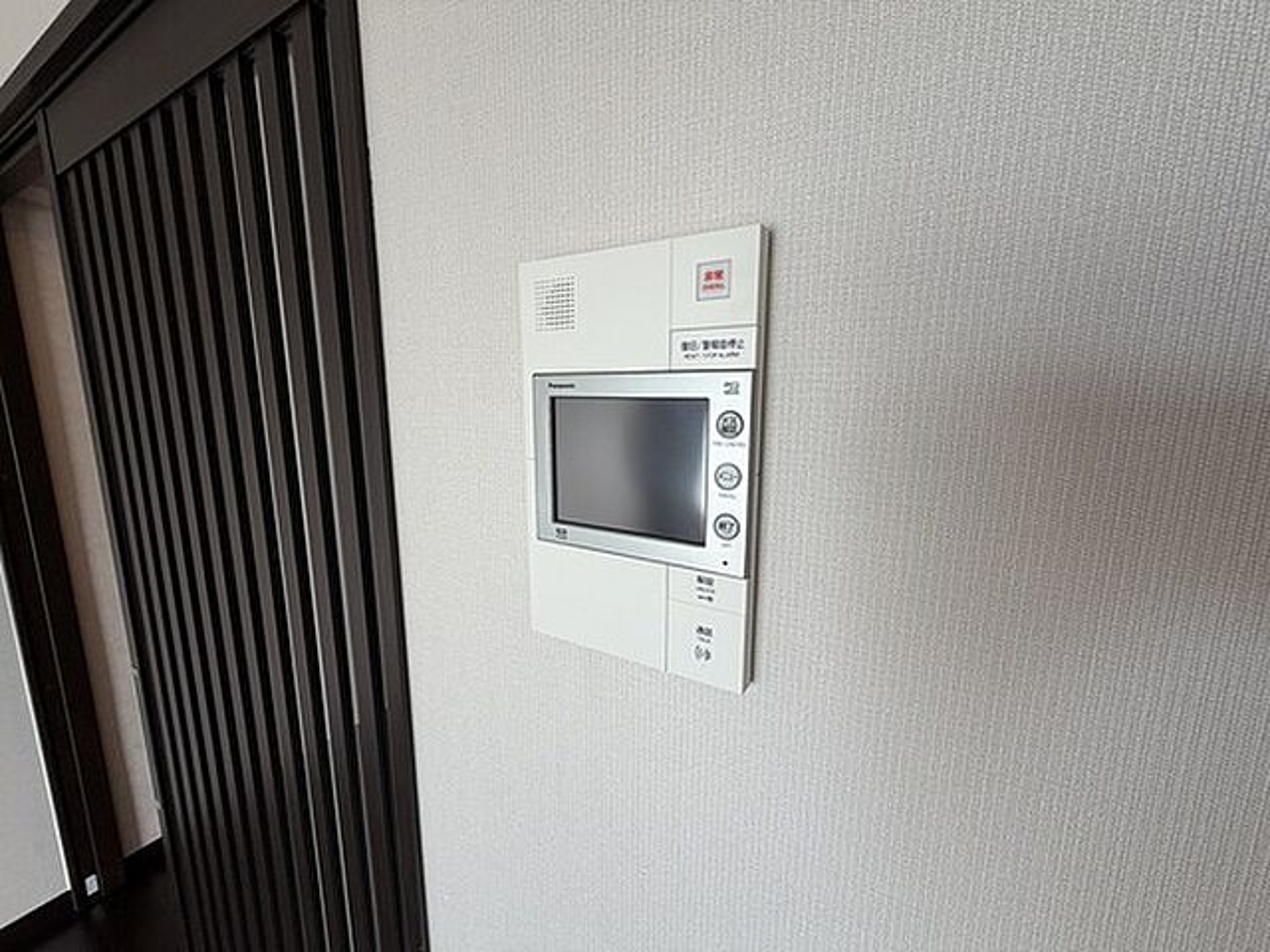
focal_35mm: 14
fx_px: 514
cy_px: 476
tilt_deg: -9.9
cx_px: 635
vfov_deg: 85.7
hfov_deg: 102.1
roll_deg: +0.0
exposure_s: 1/121
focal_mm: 2.22
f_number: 2.2
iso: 100
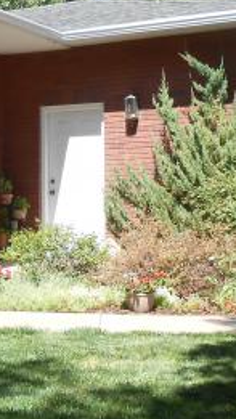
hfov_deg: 14.2
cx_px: -109
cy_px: 205
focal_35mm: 80
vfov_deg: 26.5
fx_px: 889
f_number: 3.8
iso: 80
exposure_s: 1/320
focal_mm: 5.3
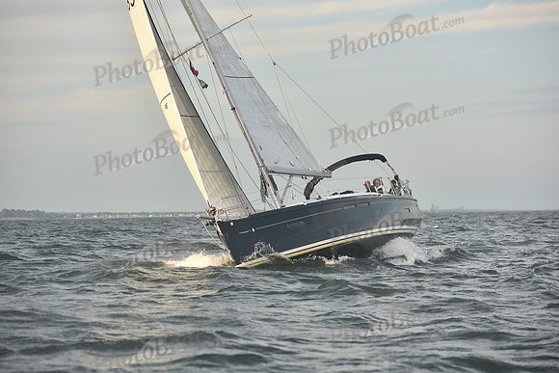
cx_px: 280
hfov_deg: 17.1
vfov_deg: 11.4
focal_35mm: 120
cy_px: 186
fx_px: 1864
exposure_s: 1/640
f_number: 4.5
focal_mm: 120
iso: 250
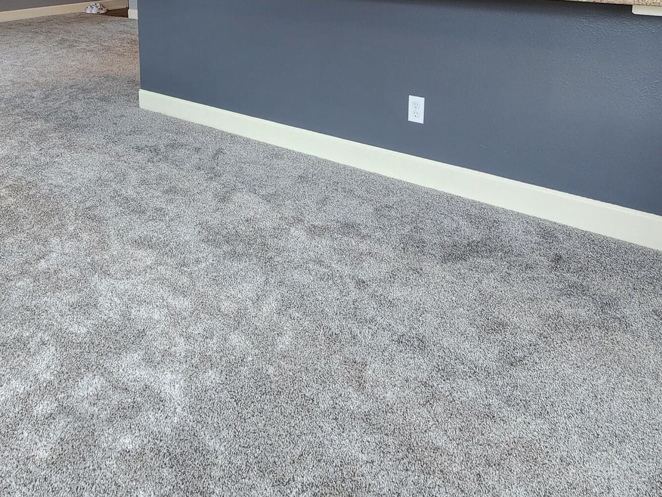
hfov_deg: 61.3
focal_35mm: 29
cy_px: 35
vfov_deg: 43.4
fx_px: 555
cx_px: 279
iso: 160
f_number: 2.2
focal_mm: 2.2
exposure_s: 1/60
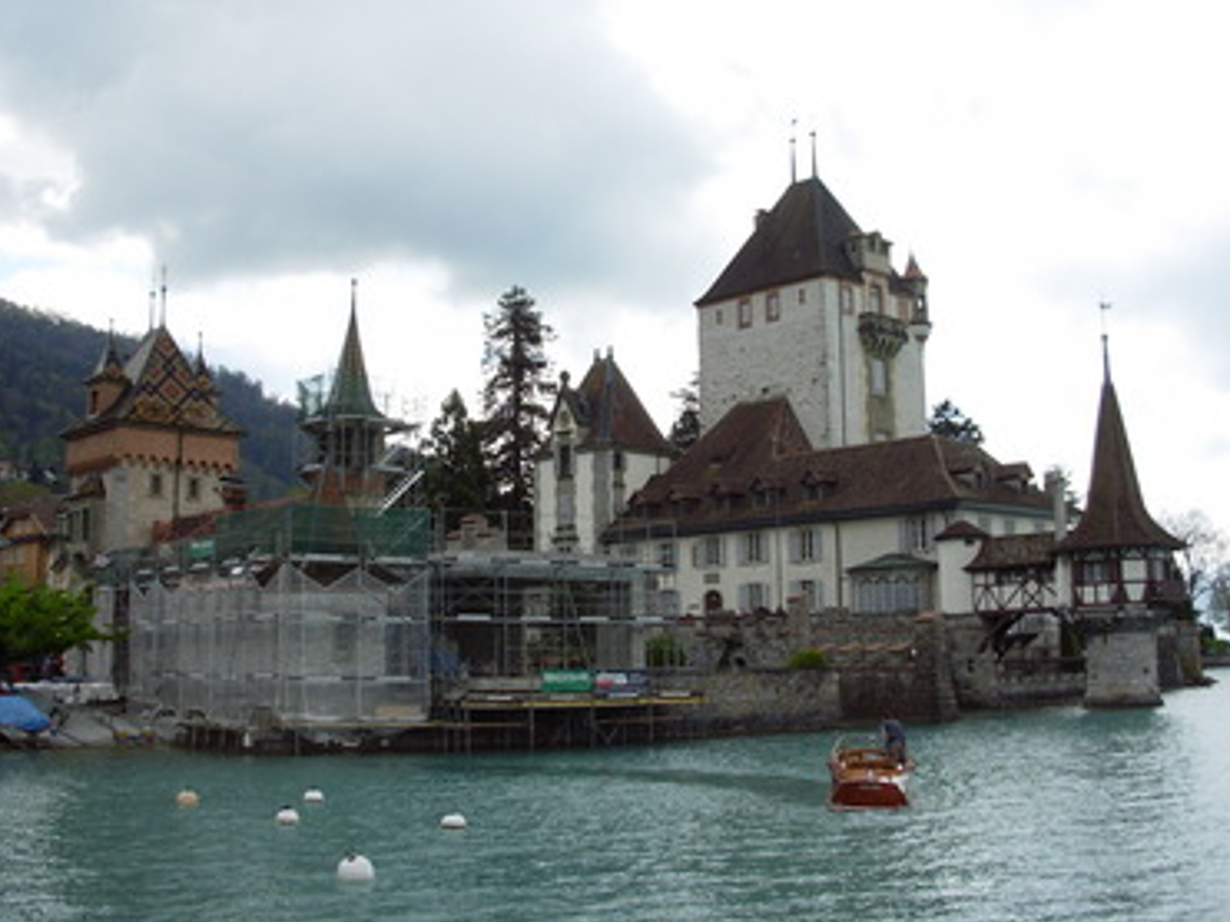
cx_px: 613
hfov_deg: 45.8
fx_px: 1456
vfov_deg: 35.1
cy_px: 434
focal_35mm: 41
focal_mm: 6.3
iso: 50
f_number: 2.9
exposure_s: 1/886
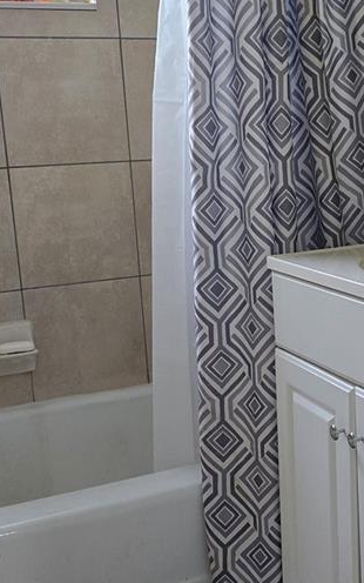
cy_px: 320
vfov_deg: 34.5
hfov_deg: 21.5
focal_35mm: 59
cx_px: 329
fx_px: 936
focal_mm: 6.3
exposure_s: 1/120
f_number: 1.7
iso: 400
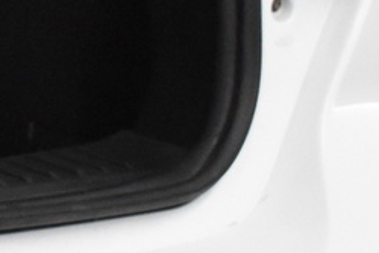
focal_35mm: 301
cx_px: -648
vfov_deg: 4.5
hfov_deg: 6.4
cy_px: -103
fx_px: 3173
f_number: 5.6
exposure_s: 1/125
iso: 3200
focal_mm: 31
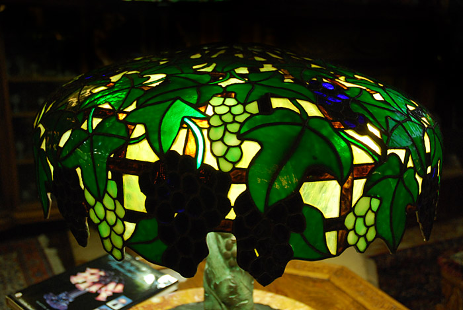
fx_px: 483
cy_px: 155
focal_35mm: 38
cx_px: 232
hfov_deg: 51.2
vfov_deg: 35.6
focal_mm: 25
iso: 1000
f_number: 3.8
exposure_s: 1/40
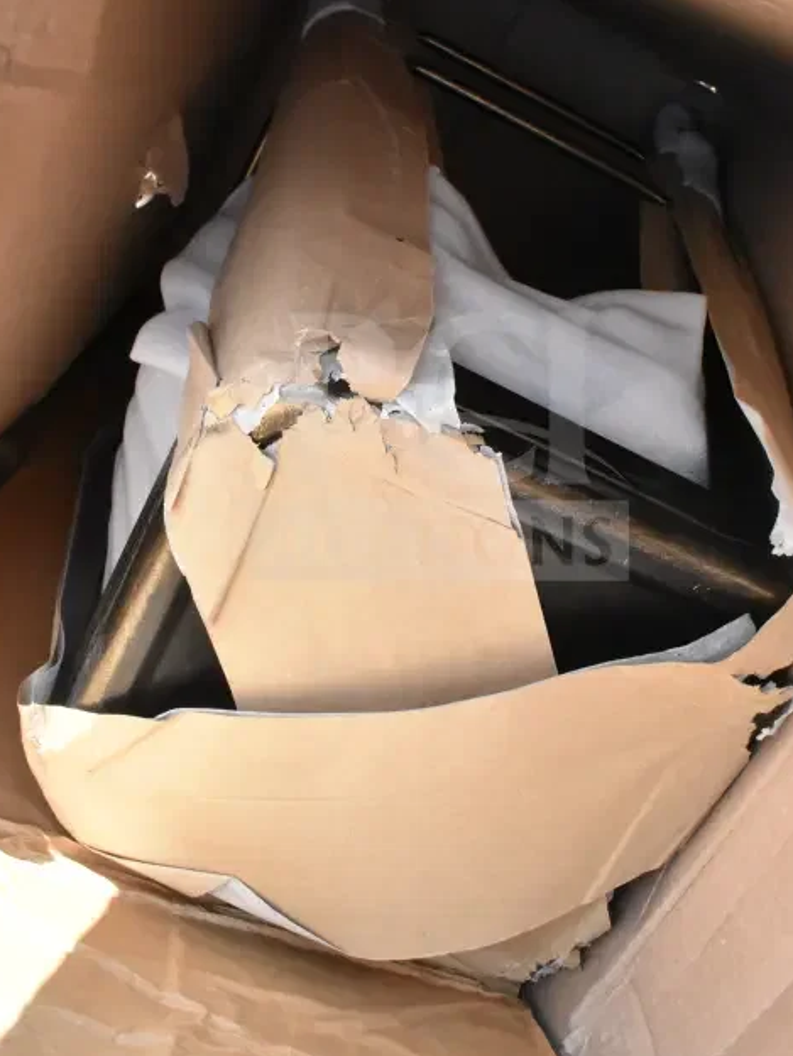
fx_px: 1160
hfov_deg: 37.7
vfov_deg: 48.8
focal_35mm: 38
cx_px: 438
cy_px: 447
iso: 6400
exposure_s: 1/800
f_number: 14
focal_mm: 18
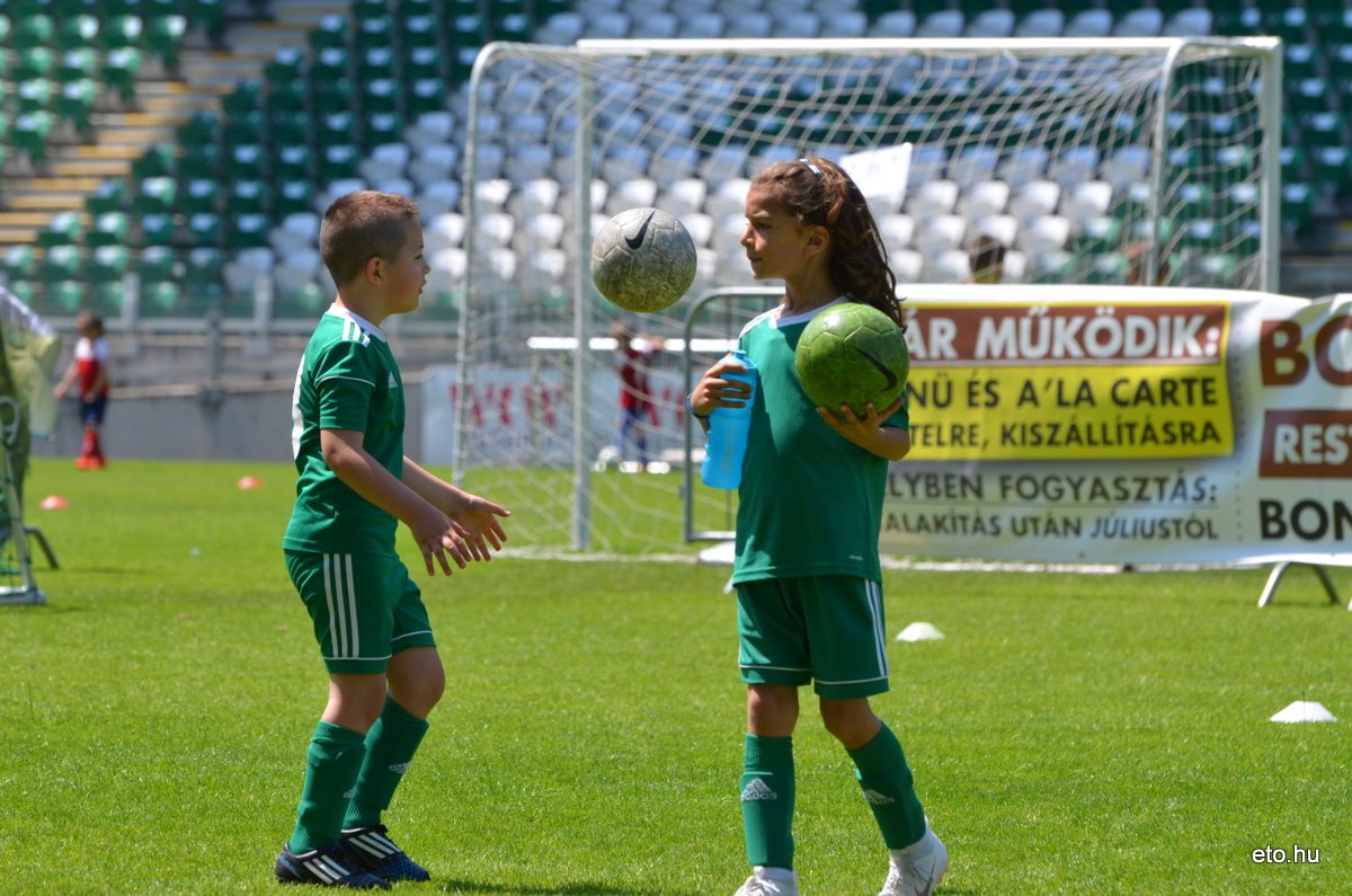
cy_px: 448
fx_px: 10401
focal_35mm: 278
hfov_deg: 7.4
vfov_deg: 4.9
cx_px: 676
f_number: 6.3
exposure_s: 1/640
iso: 200
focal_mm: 185
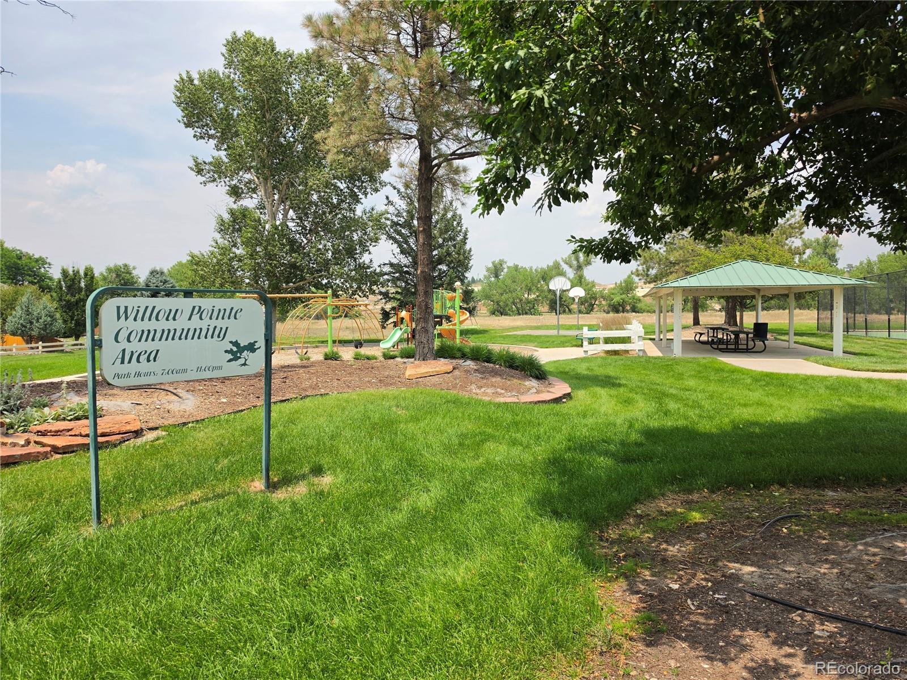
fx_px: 603
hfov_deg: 73.9
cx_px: 454
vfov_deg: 58.9
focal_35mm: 23
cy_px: 340
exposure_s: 1/5151
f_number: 1.4
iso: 64
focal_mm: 6.5
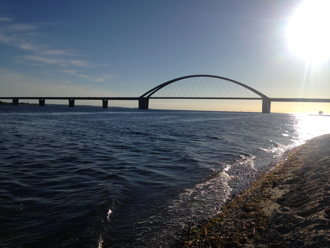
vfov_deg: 42.9
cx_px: 165
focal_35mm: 33
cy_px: 124
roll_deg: -1.7
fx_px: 315
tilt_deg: -2.8
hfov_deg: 55.4
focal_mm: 4.12
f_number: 2.4
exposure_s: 1/6024
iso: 50
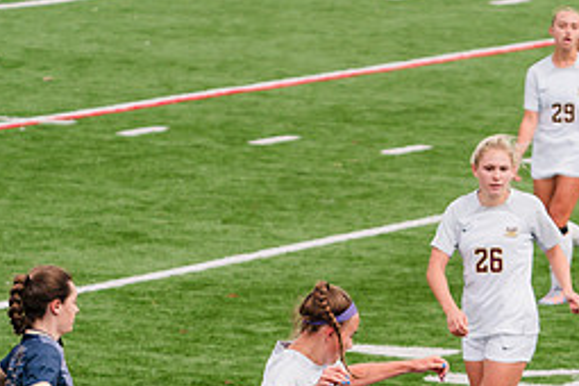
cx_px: 393
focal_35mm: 466
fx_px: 7494
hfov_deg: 4.4
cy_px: 398
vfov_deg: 2.9
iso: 400
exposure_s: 1/1600
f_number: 5.6
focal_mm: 205
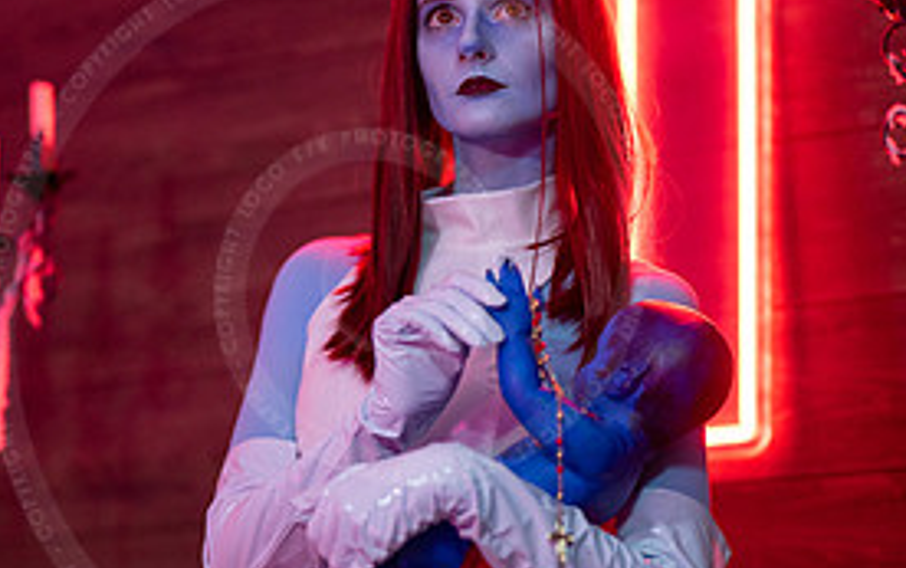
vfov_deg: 9.3
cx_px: 427
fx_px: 3484
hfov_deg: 14.8
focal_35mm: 141
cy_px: 345
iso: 1000
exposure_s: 1/250
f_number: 1.2
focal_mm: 85
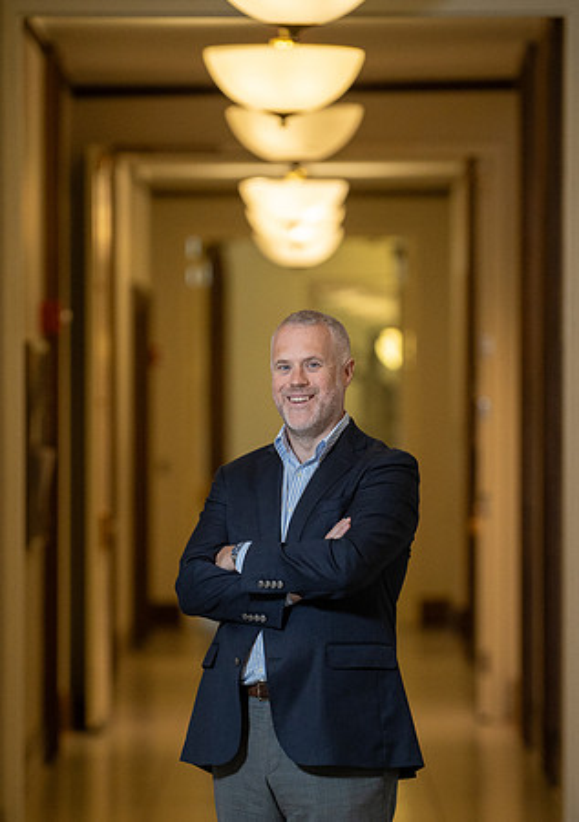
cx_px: 302
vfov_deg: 6.1
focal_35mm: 331
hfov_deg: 4.3
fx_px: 7680
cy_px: 515
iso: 640
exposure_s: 1/160
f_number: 3.2
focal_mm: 170
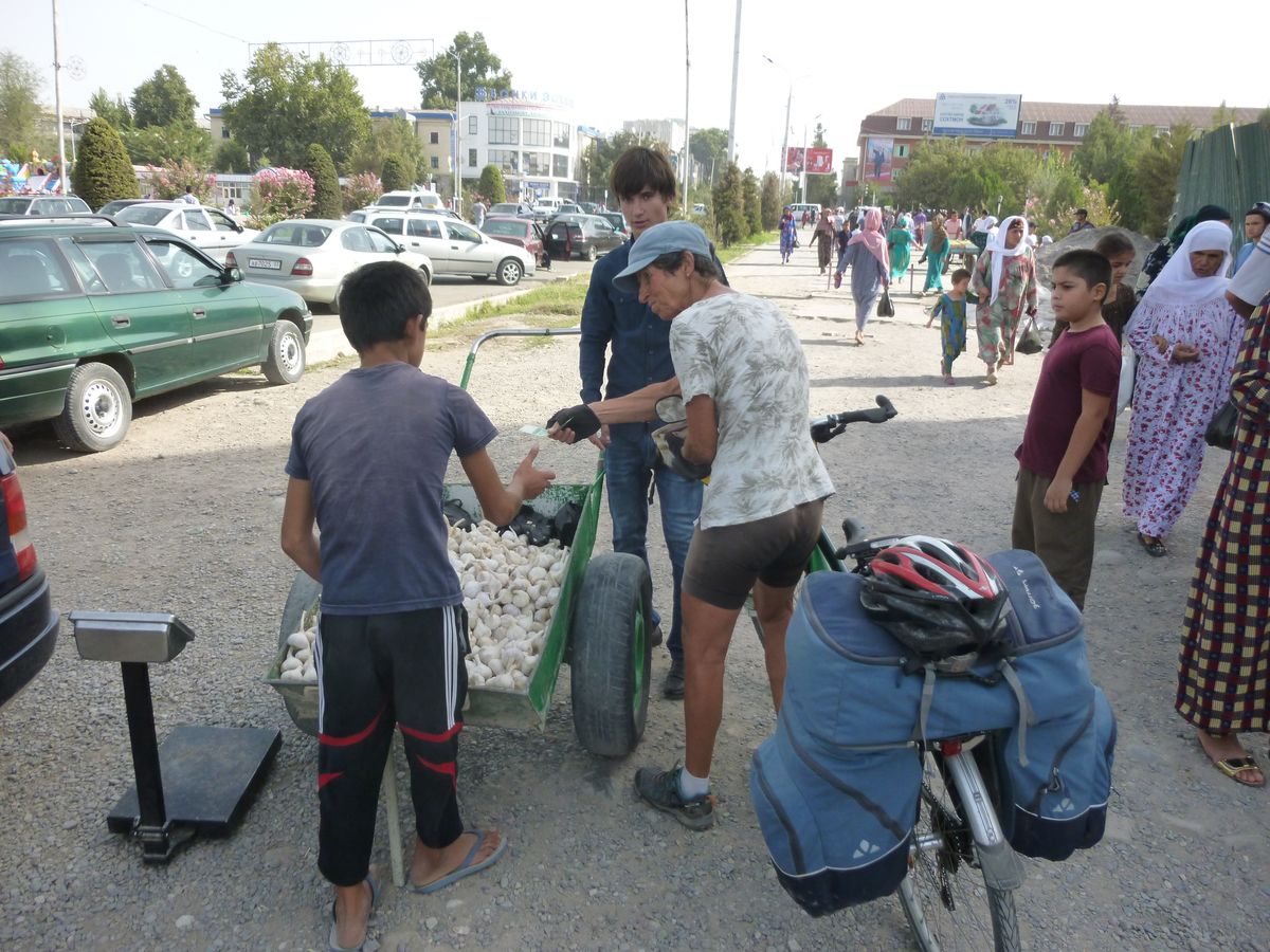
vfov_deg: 54.9
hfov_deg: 69.4
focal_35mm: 25
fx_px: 917
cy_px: 476
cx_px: 635
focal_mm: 4.5
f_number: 3.1
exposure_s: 1/400
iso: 160
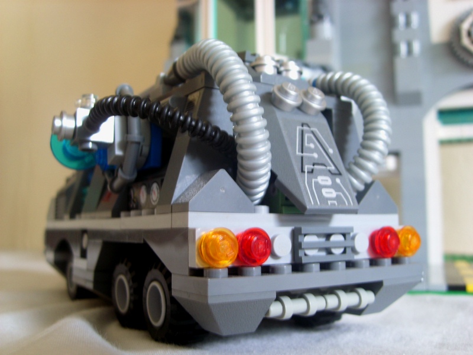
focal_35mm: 35
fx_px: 478
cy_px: 178
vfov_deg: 40.7
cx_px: 236
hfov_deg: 52.6
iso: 50
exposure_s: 1/4
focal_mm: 5.8
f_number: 2.8
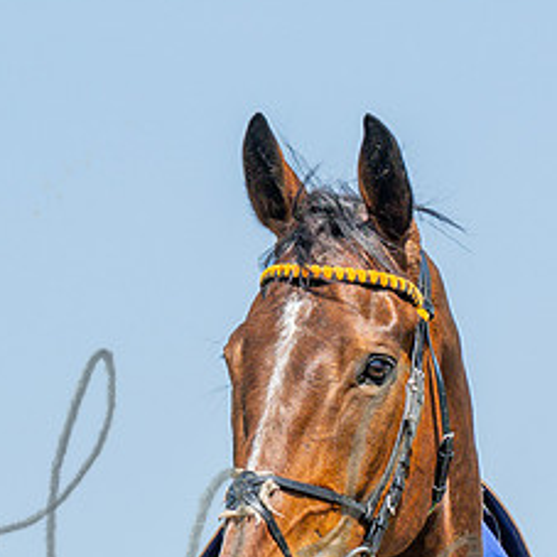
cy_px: 466
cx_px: 729
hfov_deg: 2.6
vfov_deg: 2.6
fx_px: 12124
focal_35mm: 666
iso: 200
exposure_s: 1/2000
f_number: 4
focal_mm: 145
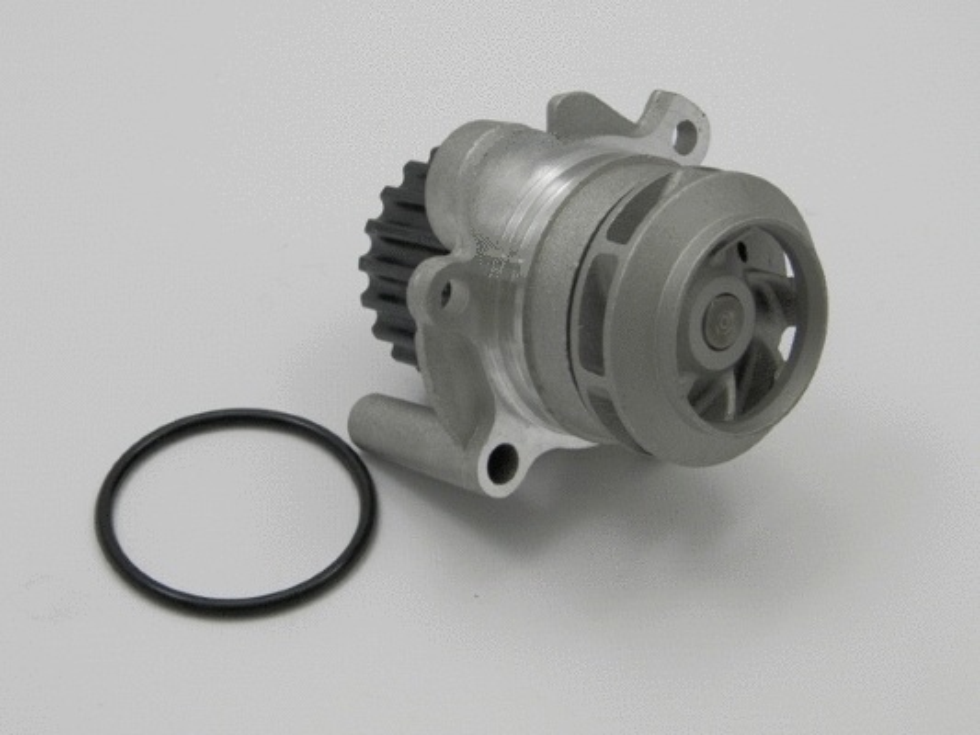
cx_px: 490
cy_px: 368
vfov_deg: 18.0
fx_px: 2322
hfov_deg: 23.8
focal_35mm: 82
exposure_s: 1/160
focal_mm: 14.6
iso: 160
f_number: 4.2
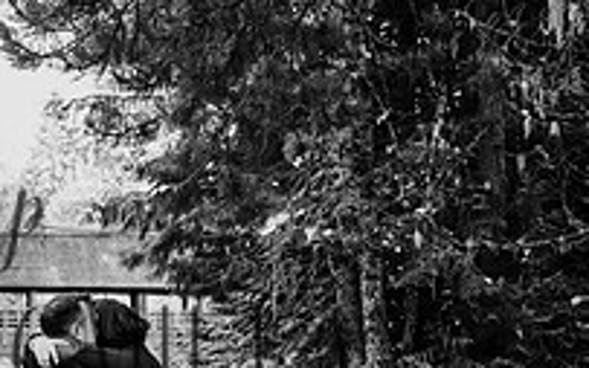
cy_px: 380
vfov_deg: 16.0
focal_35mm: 80
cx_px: -20
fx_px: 1285
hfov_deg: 24.5
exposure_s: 1/500
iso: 1000
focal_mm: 27.5
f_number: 2.8
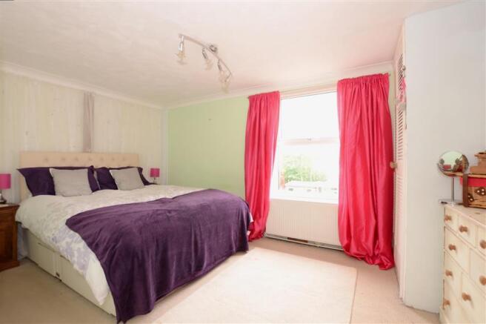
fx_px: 202
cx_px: 243
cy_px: 162
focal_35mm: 15
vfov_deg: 77.3
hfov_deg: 100.4
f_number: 6.3
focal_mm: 10
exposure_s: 1/10
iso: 200
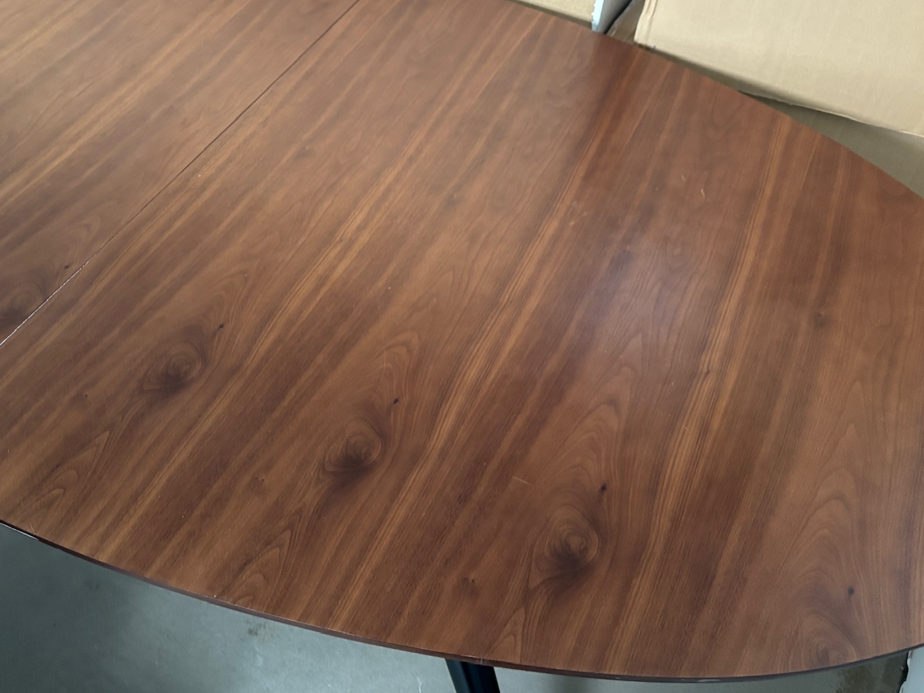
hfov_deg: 47.9
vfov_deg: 37.3
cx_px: 289
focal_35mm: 38
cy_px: 234
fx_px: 1014
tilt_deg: -41.2
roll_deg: +1.3
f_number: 1.6
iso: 500
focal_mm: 5.96
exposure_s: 1/40
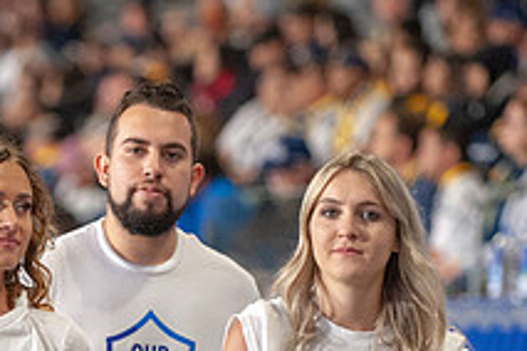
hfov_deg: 5.0
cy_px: 393
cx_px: 148
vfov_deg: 3.4
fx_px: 5987
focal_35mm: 409
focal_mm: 150
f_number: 2.8
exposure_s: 1/1000
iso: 3200
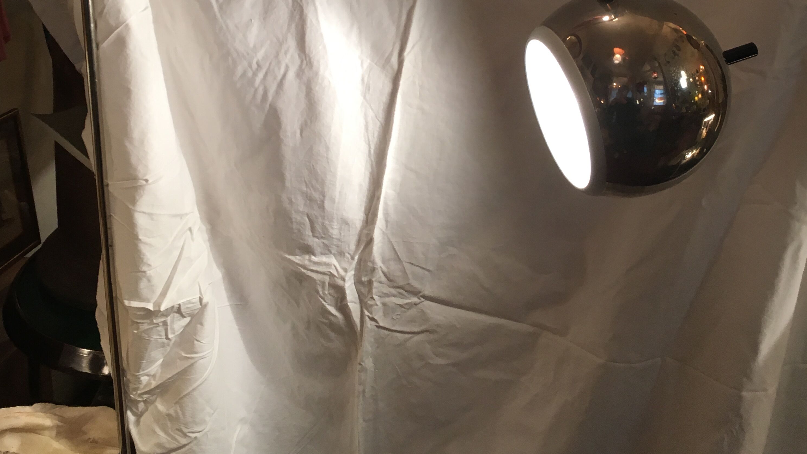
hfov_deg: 47.4
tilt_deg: -16.7
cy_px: 77
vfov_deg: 27.0
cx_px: 398
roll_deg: -3.2
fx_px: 920
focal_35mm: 43
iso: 64
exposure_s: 1/33
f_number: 2.2
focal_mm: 4.15
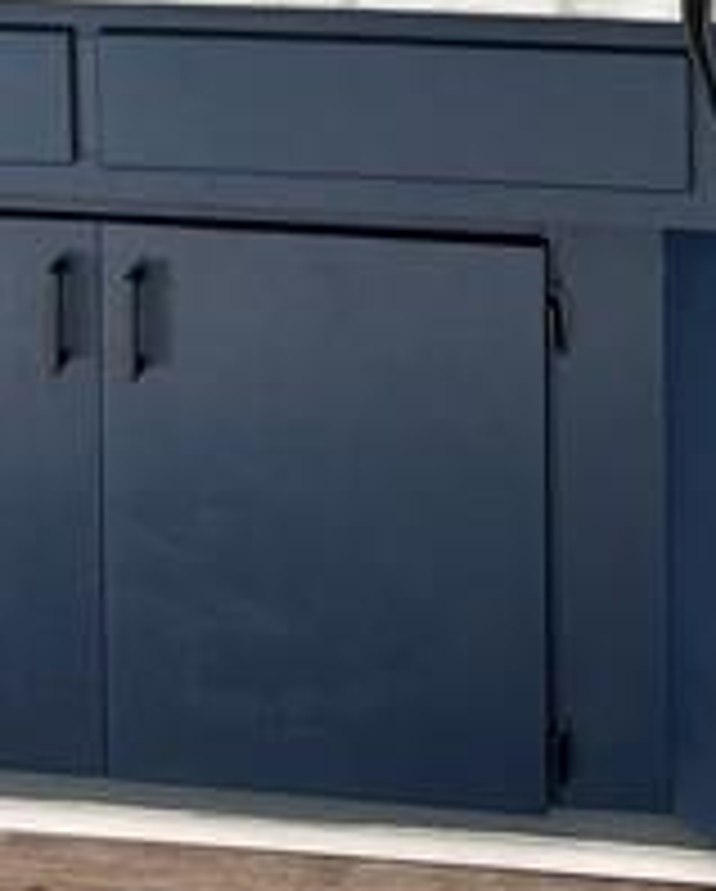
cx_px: 252
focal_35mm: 131
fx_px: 3462
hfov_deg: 11.8
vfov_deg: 13.7
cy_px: -482
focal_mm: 5.7
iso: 32
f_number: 1.5
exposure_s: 1/149
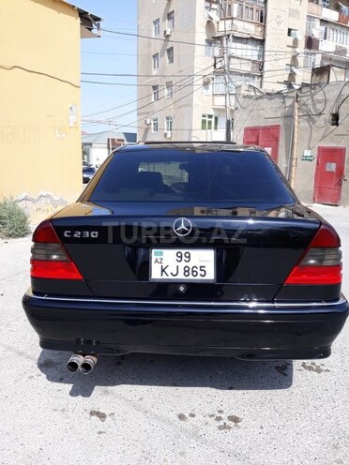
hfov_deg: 51.4
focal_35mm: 27
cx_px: 174
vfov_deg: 65.3
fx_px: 363
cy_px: 232
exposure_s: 1/1248
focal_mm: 3.71
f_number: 1.7
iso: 40
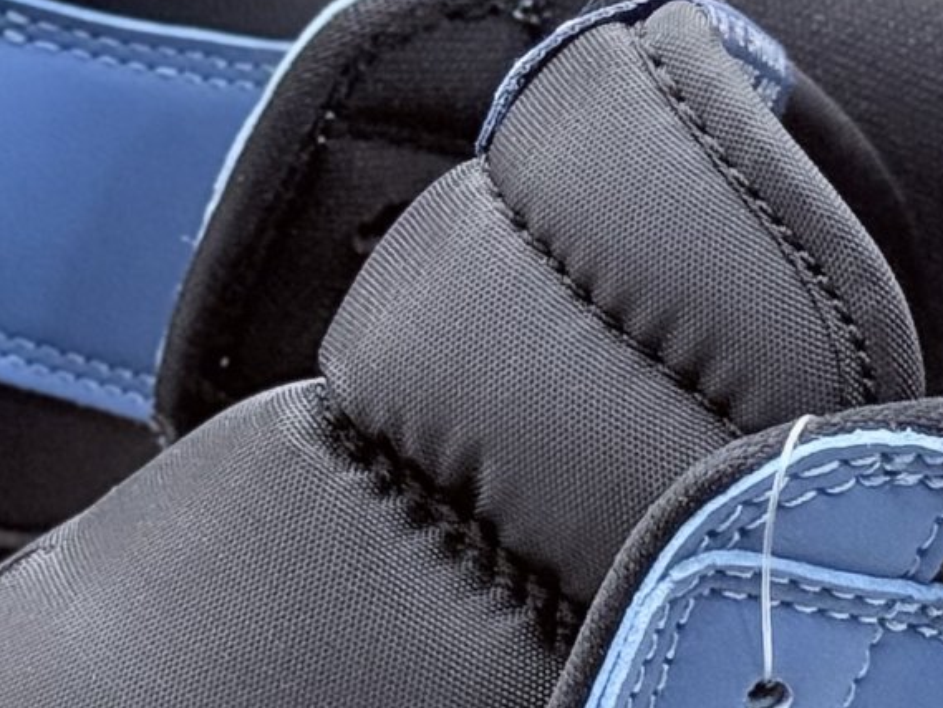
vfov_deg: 16.3
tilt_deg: -26.7
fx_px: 2452
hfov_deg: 21.5
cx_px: 207
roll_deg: +0.3
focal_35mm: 90
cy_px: 124
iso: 64
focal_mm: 6.76
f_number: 1.78
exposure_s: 1/409
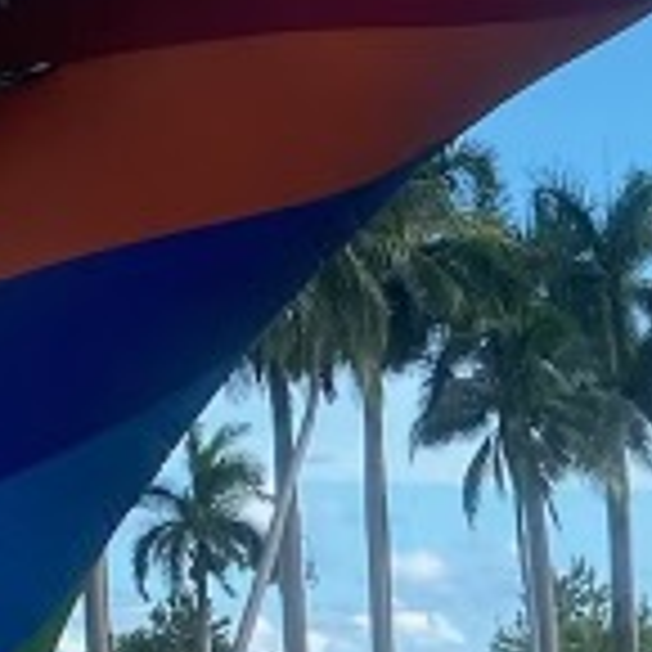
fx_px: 3452
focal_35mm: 162
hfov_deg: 9.4
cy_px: 854
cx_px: 1650
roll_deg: +1.7
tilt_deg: -2.4
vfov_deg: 10.5
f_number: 1.8
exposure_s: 1/1258
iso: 32
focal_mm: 4.25
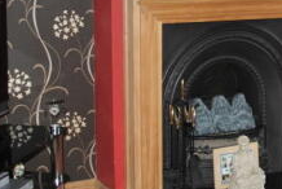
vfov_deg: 16.8
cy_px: 36
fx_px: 635
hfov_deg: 23.6
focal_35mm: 81
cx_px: 306
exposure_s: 1/60
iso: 200
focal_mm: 18
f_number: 3.5
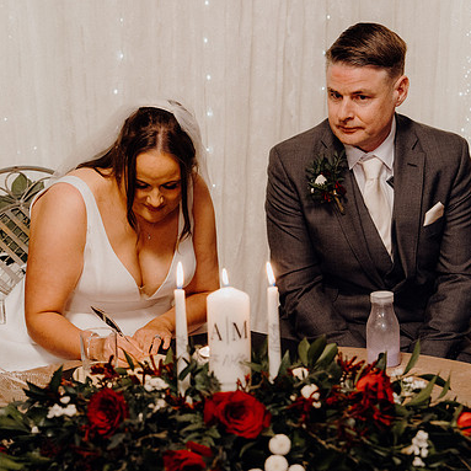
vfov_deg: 22.8
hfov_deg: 22.8
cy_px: 236
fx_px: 1170
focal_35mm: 76
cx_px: 216
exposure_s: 1/160
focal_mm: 59
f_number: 3.5
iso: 3200
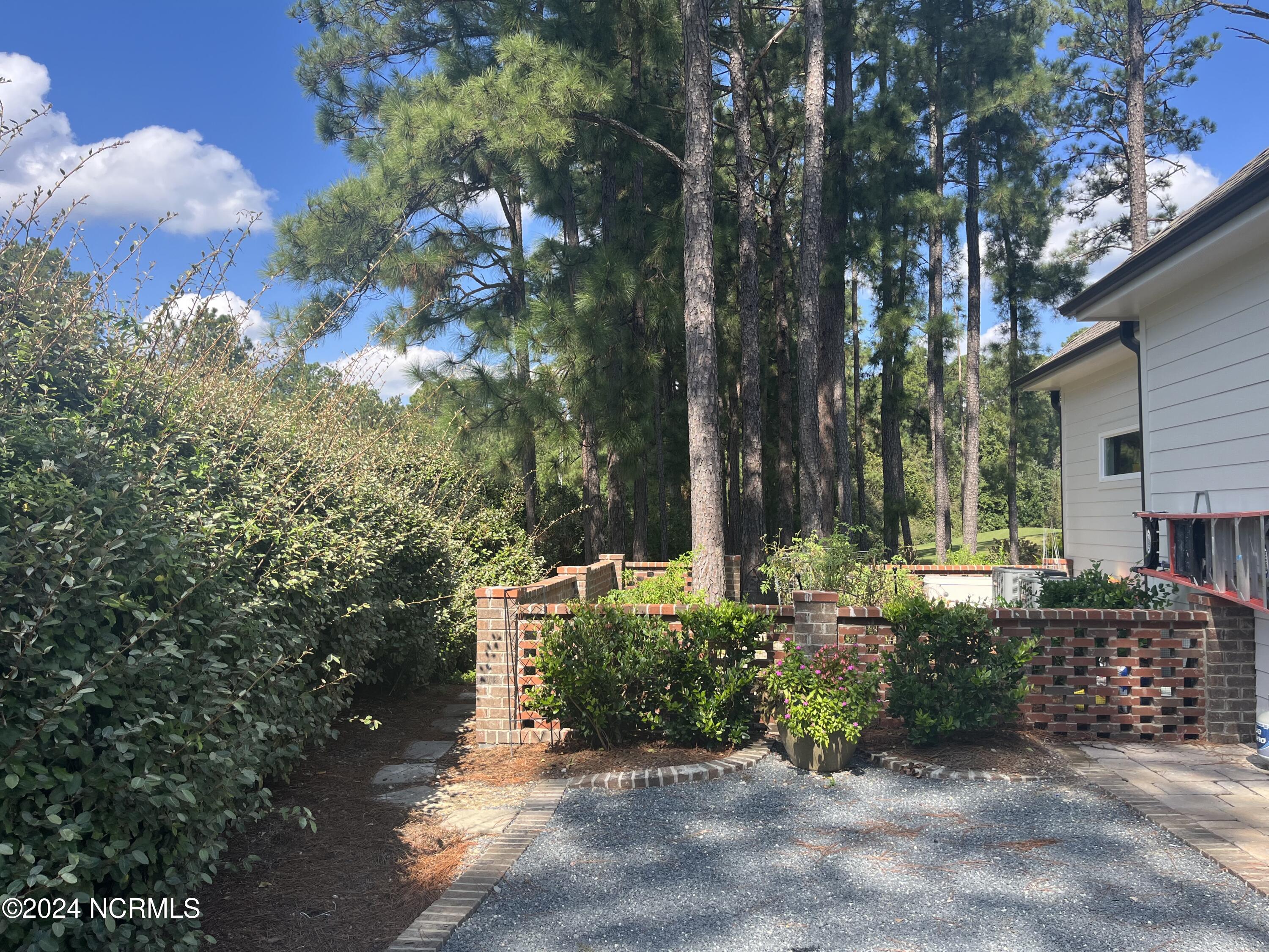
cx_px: 634
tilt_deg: +3.2
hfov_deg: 67.3
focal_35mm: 26
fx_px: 953
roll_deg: -0.2
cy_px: 476
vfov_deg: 53.1
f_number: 1.6
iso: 50
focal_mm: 5.1
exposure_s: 1/1212
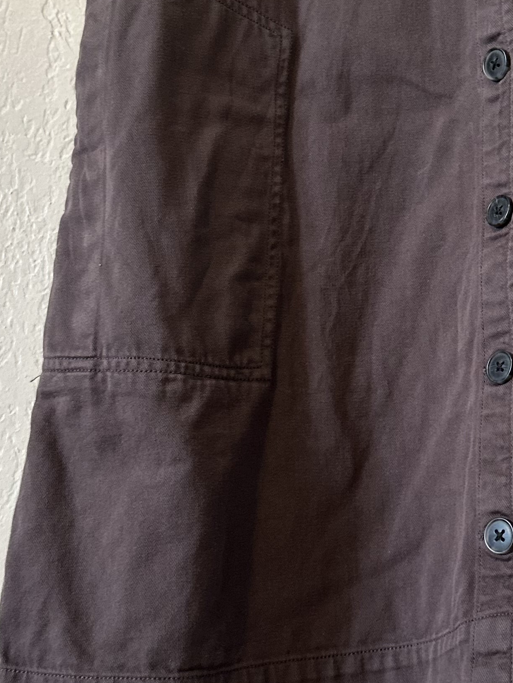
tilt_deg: +12.9
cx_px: 439
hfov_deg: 24.3
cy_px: 322
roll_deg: +0.0
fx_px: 1166
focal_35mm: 59
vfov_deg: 32.7
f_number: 1.78
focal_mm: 6.86
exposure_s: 1/60
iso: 400
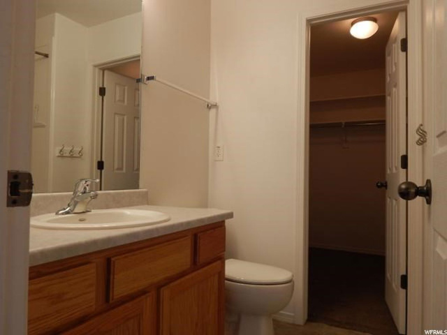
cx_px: 224
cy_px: 168
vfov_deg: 54.9
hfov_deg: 69.4
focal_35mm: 25
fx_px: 323
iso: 125
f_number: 3.1
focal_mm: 4.5
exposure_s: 1/50
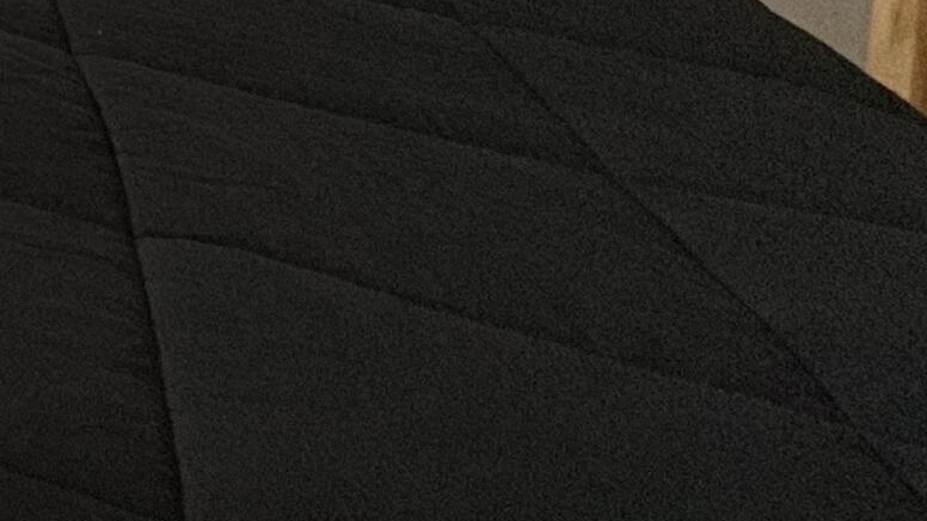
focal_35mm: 59
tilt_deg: -2.7
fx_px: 1450
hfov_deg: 20.7
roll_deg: -1.3
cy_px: -574
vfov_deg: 15.5
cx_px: -827
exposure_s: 1/60
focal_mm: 2.22
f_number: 2.2
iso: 400
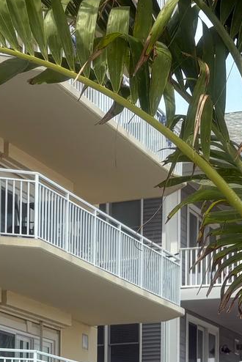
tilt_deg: +3.2
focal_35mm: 112
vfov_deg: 17.5
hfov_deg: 12.1
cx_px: 18
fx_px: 1128
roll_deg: +0.1
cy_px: 424
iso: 50
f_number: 1.6
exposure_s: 1/2012
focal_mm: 5.96
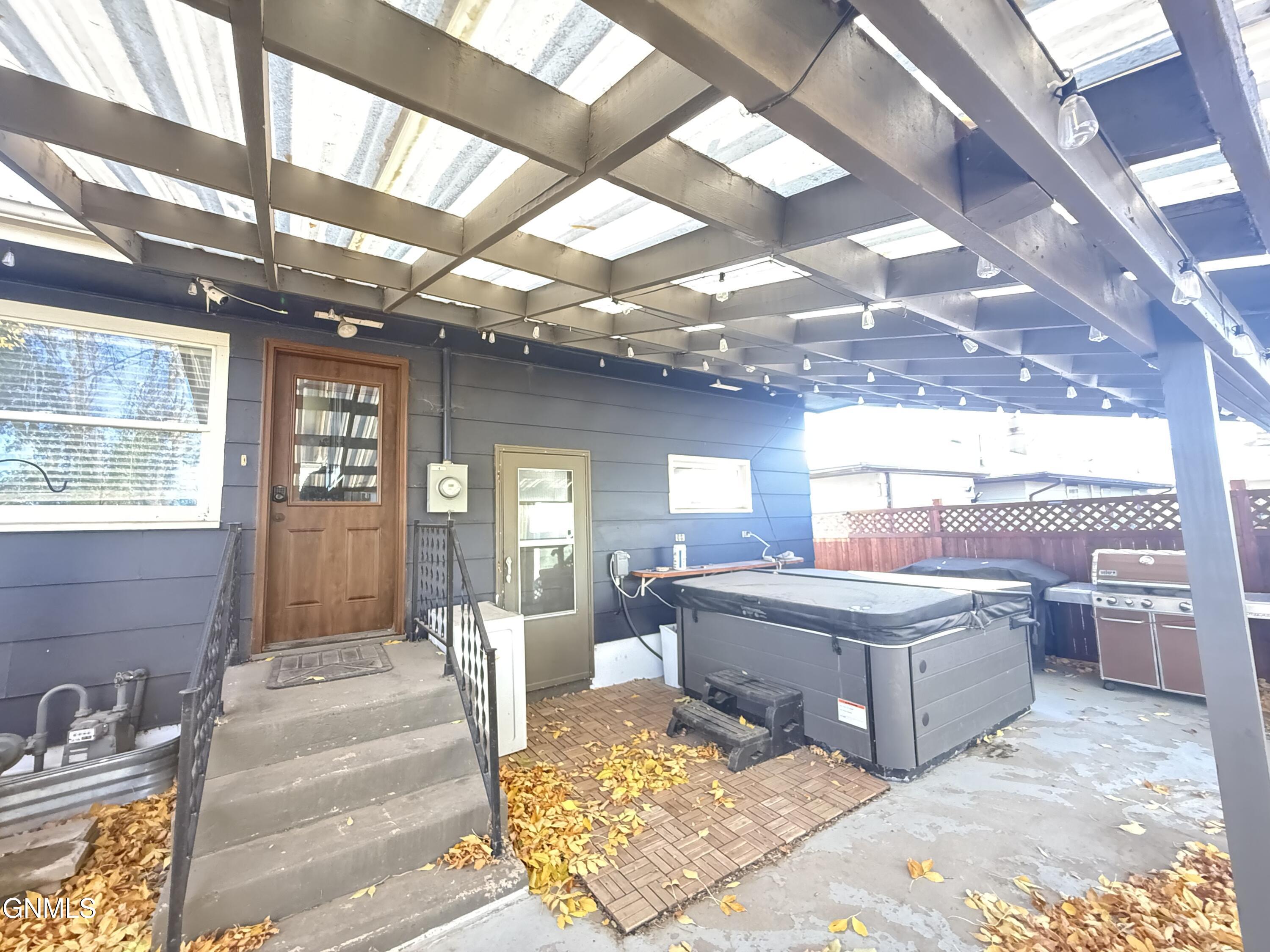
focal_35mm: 14
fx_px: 514
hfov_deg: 102.1
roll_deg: +2.1
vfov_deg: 85.7
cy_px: 476
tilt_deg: +6.3
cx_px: 635
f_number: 2.2
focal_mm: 2.22
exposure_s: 1/60
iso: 1000
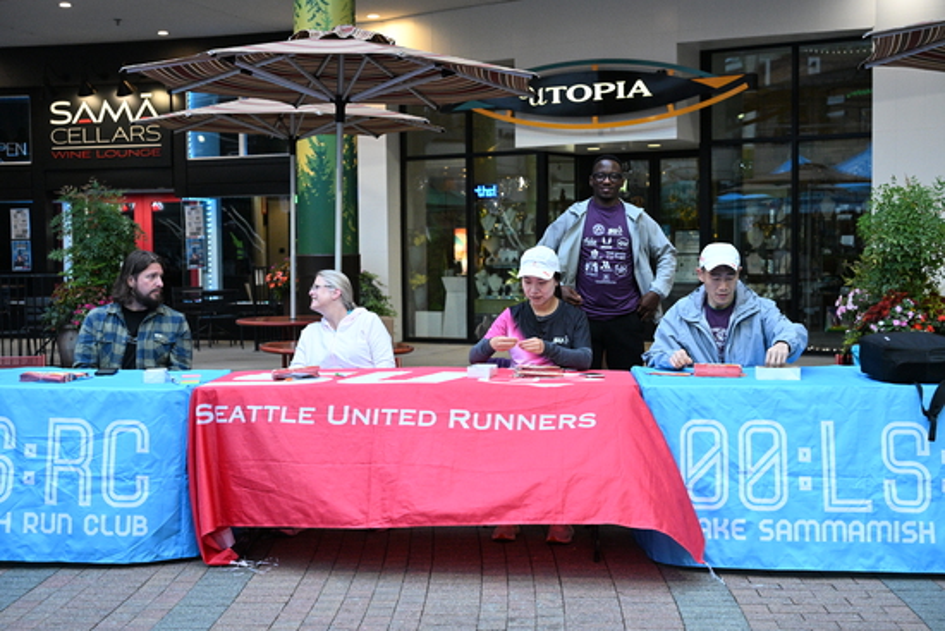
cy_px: 316
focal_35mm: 48
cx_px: 472
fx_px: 1260
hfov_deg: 41.1
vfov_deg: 28.1
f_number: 4
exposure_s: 1/500
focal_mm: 48
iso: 6400
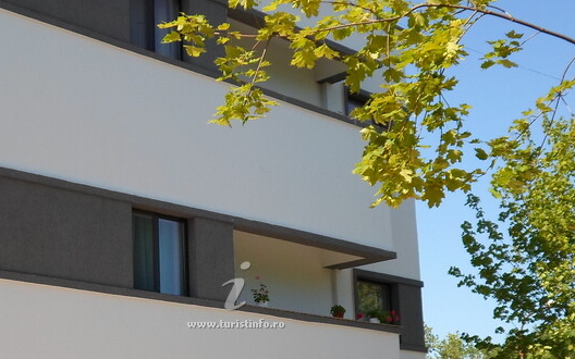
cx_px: 215
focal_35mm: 74
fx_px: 1160
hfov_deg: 27.7
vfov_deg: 17.5
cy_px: 272
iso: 80
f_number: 3
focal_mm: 6.5
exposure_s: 1/750
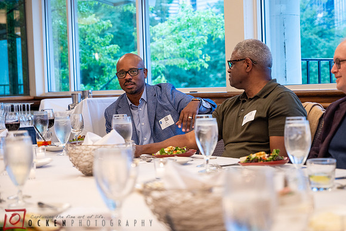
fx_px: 748
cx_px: 190
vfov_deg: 17.5
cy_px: 106
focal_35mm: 78
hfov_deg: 26.0
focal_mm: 70
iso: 2000
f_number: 4
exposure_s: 1/125
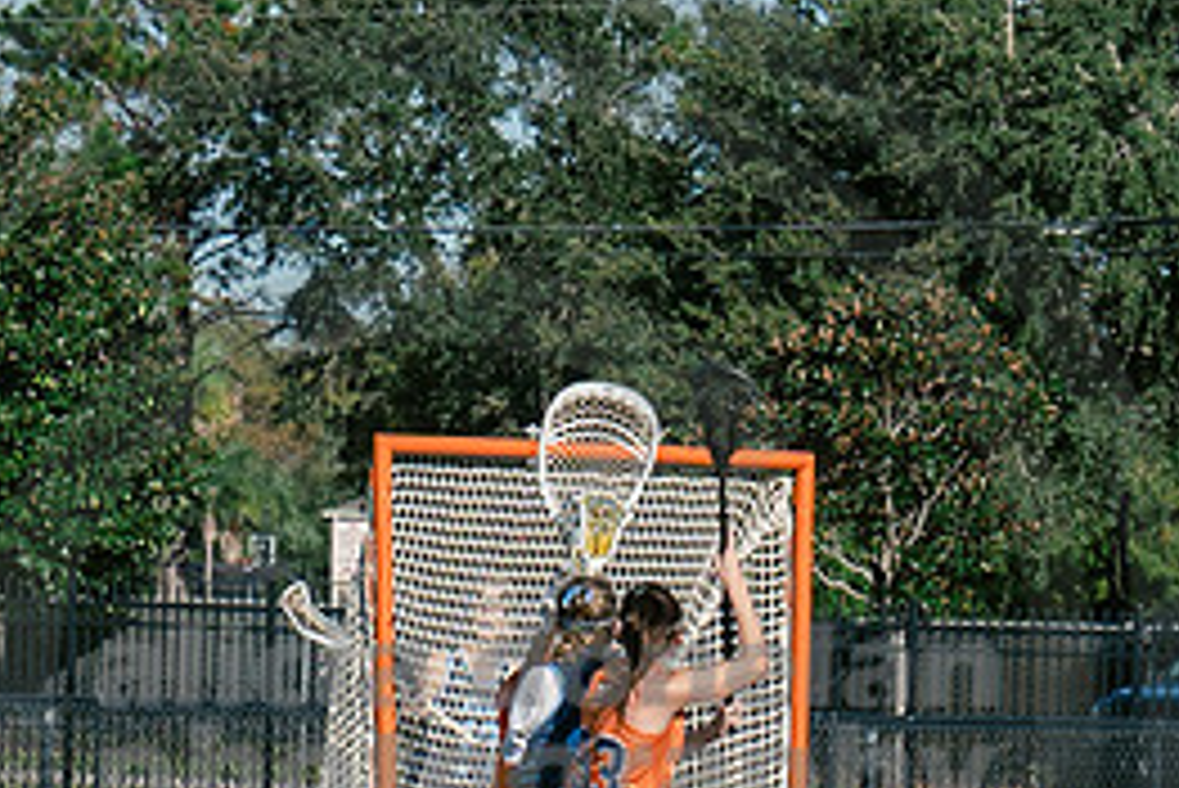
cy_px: 567
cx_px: 233
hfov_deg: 5.2
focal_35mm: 394
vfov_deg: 3.5
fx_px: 12910
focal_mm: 70
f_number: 5.6
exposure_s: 1/1600
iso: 250
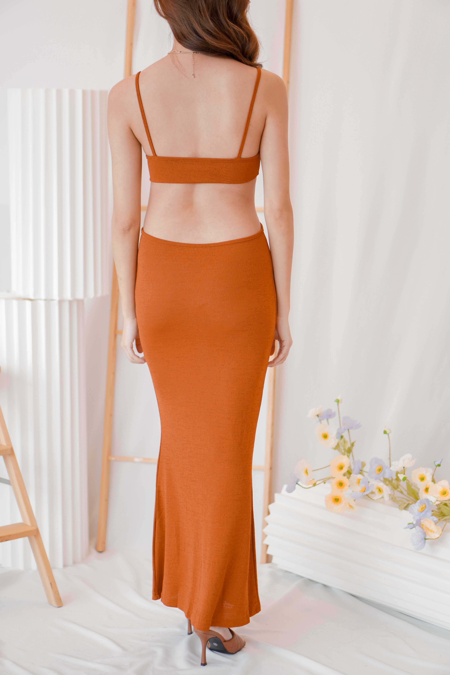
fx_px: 1406
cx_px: 225
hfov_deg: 18.2
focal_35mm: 75
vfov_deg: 27.0
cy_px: 338
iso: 125
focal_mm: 50
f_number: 1.8
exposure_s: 1/80
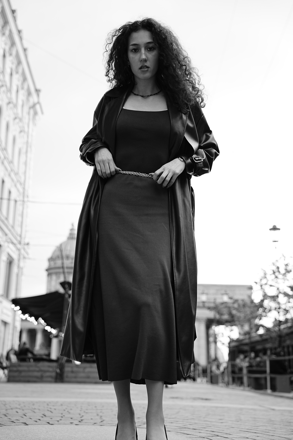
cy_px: 220
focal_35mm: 45
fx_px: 553
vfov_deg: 43.3
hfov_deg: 29.7
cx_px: 146
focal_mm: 45.3
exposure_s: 1/125
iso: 320
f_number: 3.2
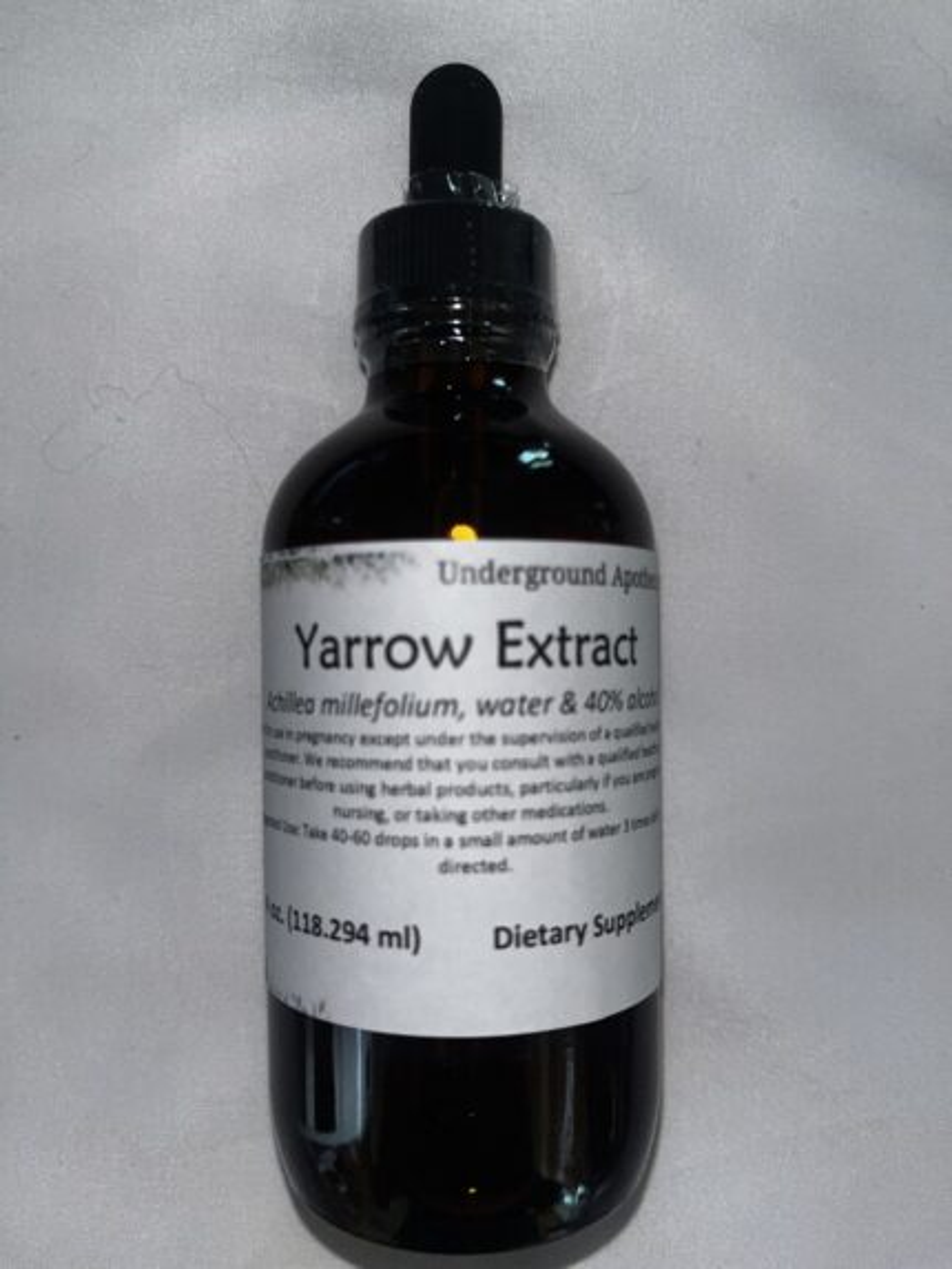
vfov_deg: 67.3
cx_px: 476
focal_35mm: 26
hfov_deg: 53.1
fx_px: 953
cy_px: 634
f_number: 1.6
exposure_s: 1/82
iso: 32
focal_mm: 5.1
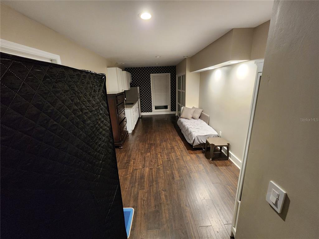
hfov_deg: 106.2
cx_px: 160
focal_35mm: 13
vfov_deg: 89.9
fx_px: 120
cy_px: 120
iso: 640
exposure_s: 1/30
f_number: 2.2
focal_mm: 2.2
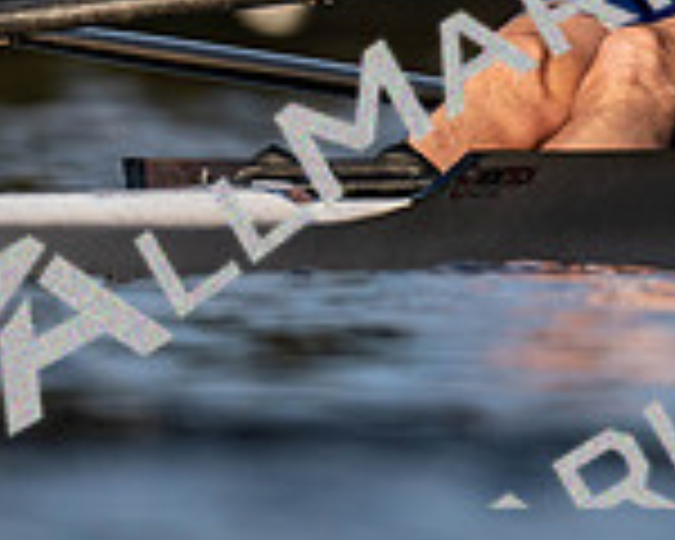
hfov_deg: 0.9
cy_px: -263
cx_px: 904
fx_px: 43391
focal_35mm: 2172
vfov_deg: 0.7
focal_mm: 600
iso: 400
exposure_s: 1/2500
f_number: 4
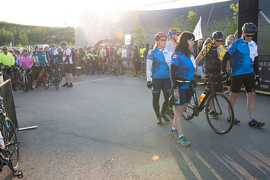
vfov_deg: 36.9
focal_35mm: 36
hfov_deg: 53.1
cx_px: 138
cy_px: 92
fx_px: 270
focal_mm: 35
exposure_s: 1/100
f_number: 8
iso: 200
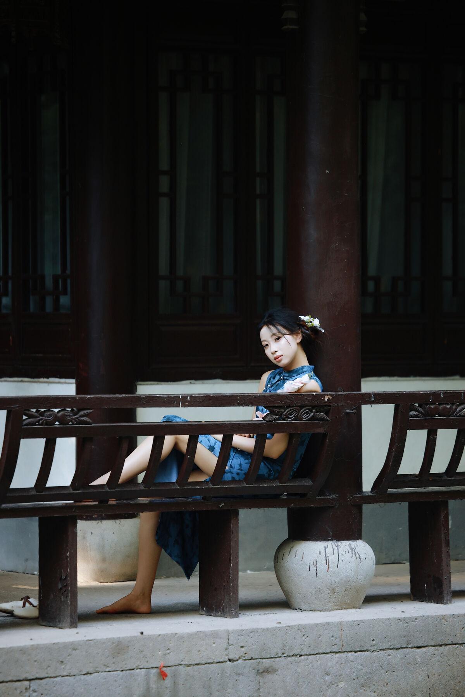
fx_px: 2945
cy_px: 348
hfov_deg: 9.0
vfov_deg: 13.5
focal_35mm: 152
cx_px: 232
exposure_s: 1/200
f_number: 2.8
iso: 1250
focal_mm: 153
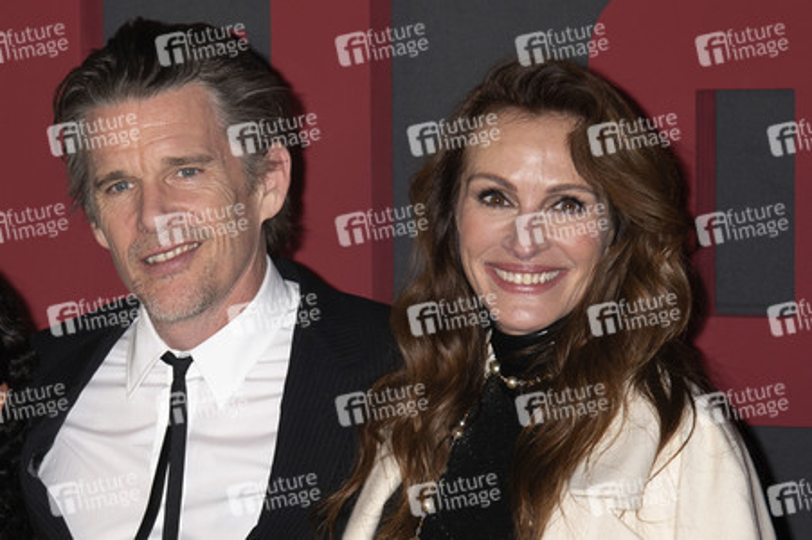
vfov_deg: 14.8
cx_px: 406
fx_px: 2074
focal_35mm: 92
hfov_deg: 22.2
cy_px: 270
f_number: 5
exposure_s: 1/200
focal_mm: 92
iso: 400
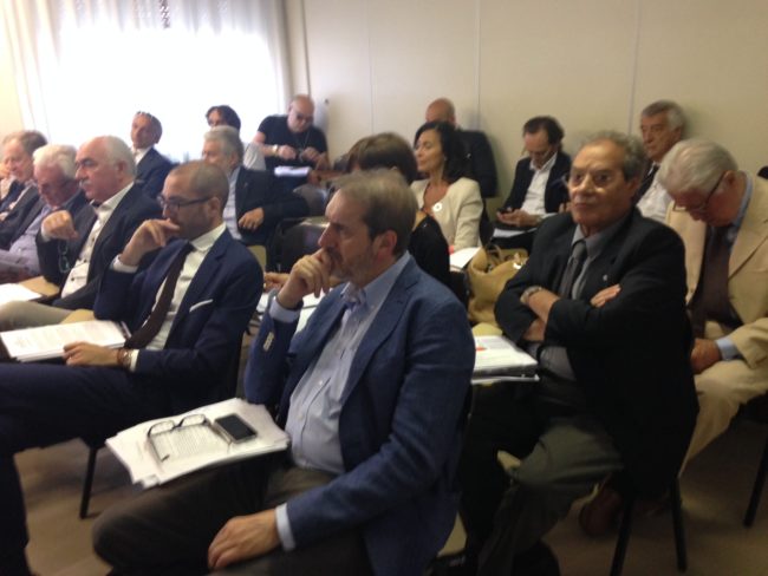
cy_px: 288
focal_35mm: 33
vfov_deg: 43.0
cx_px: 384
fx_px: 732
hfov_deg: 55.3
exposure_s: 1/20
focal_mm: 4.12
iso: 200
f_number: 2.4
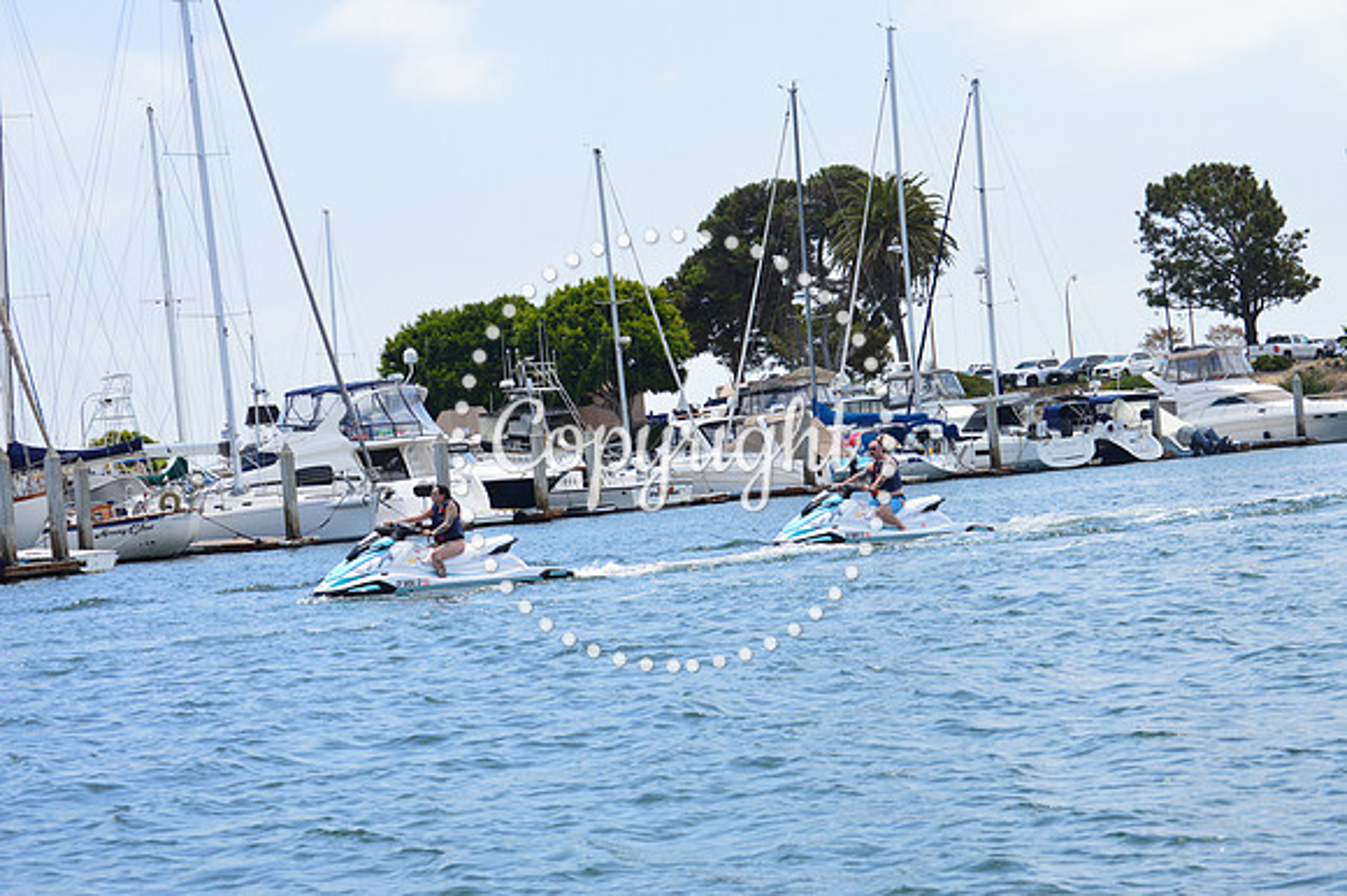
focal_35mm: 93
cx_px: 674
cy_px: 448
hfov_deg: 21.9
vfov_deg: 14.7
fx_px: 3478
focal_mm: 62
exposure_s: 1/500
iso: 400
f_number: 11
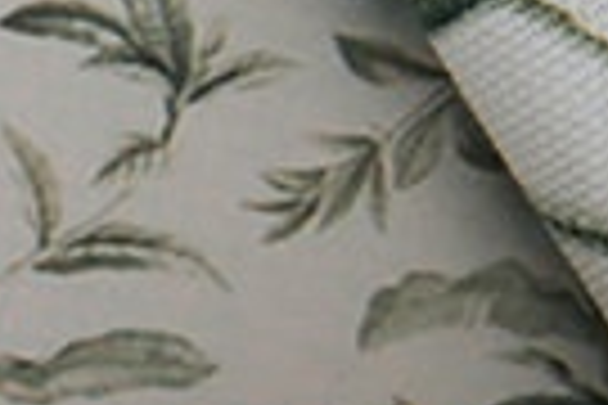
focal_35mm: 311
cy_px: 893
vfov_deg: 4.3
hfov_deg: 6.1
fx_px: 5252
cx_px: -1320
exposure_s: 1/800
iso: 250
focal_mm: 28
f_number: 4.5
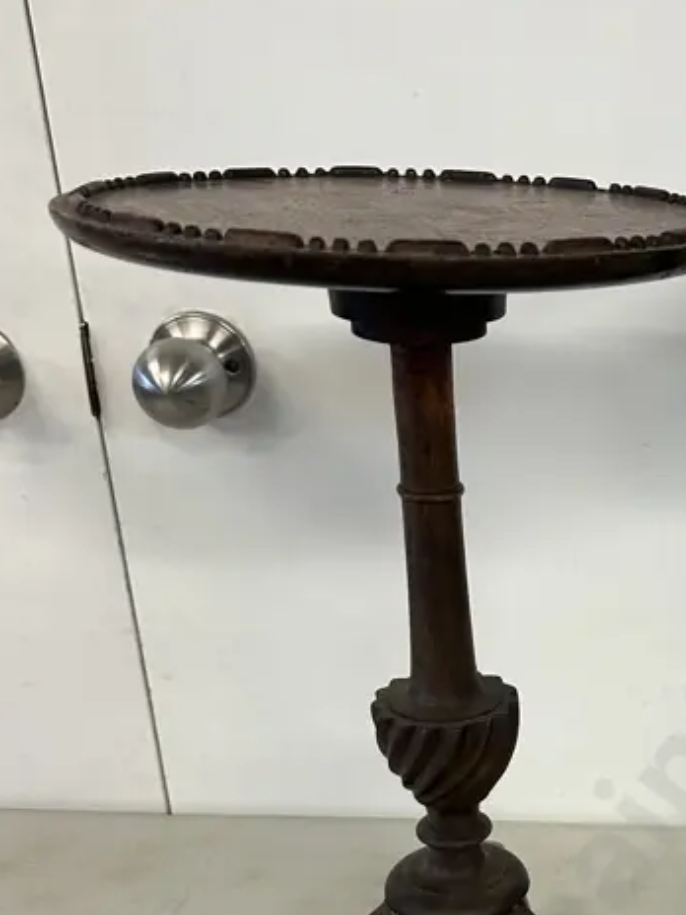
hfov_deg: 25.9
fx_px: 1400
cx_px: 714
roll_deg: -2.8
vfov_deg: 35.0
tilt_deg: -28.6
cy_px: 734
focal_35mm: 53
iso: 125
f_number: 1.78
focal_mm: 6.86
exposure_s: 1/100
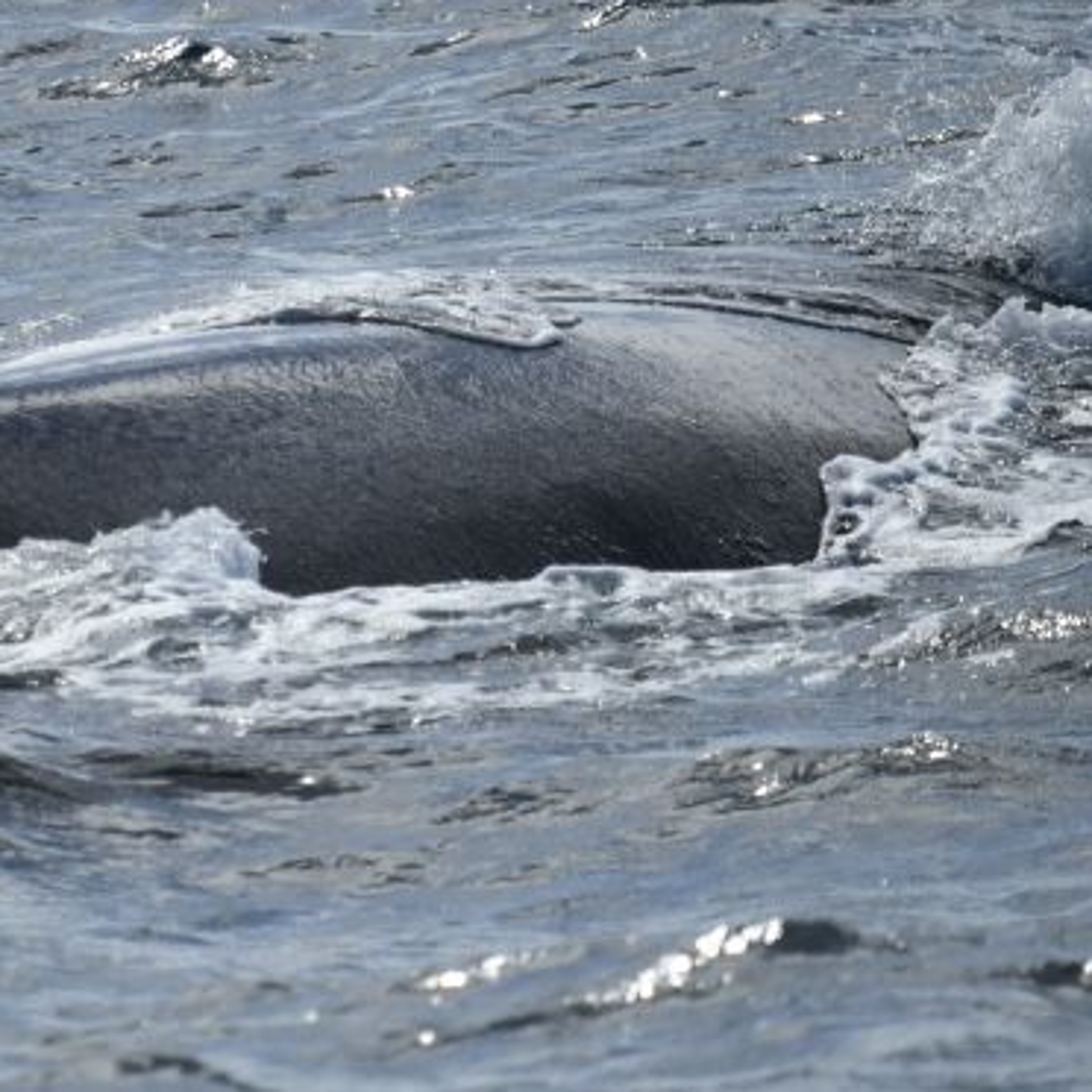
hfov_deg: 1.6
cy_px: 389
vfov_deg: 1.6
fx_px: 39081
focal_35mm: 1095
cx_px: 296
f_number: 6.3
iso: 900
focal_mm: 600
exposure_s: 1/8000
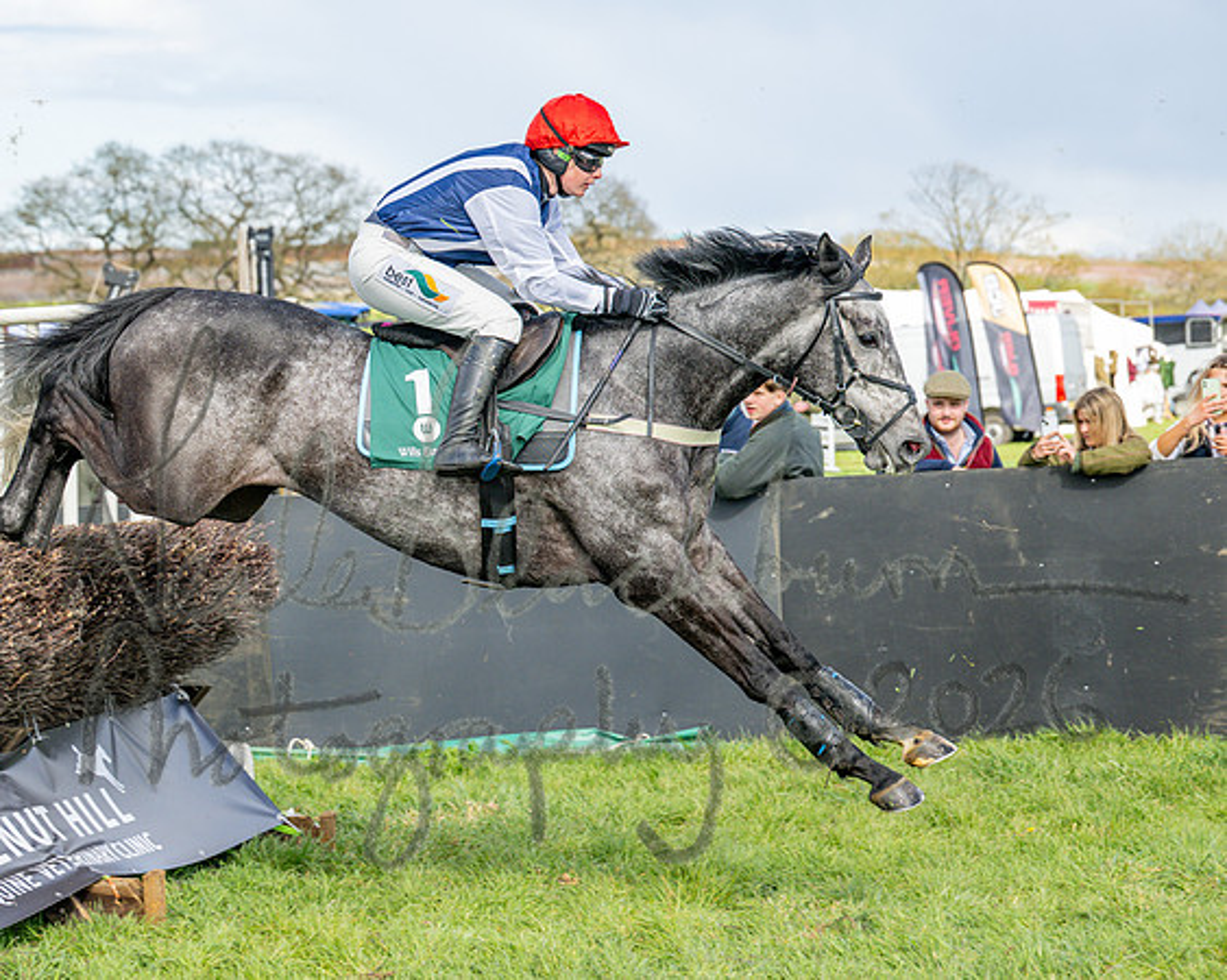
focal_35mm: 111
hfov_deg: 17.3
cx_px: 435
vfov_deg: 13.9
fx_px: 4020
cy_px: 466
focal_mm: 79
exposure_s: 1/1600
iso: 400
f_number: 4.5
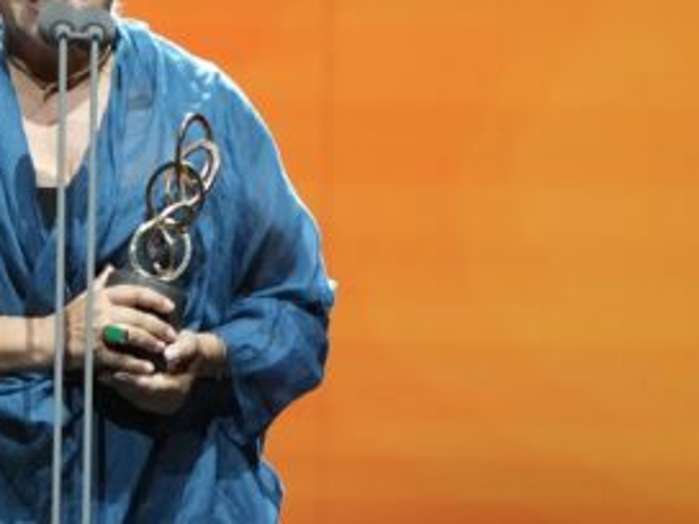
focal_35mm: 985
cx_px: 77
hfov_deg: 2.0
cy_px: 134
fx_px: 19890
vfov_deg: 1.5
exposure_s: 1/500
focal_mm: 400
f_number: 5.6
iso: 5000
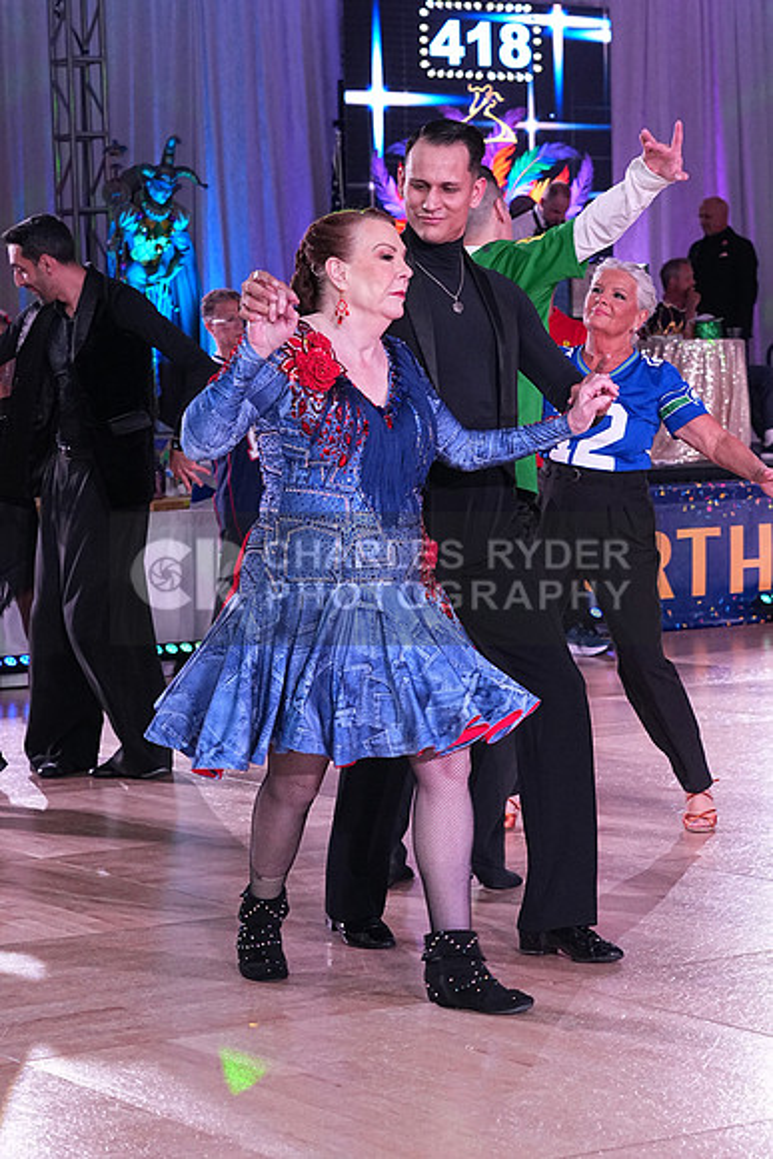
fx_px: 2832
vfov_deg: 23.1
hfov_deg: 15.5
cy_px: 580
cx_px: 386
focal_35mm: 88
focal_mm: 59
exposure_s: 1/320
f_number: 6.3
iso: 2500
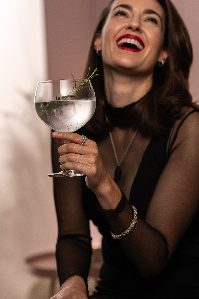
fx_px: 705
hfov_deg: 16.1
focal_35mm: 85
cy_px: 150
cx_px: 100
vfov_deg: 23.9
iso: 80
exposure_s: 1/160
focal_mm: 85
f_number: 3.5
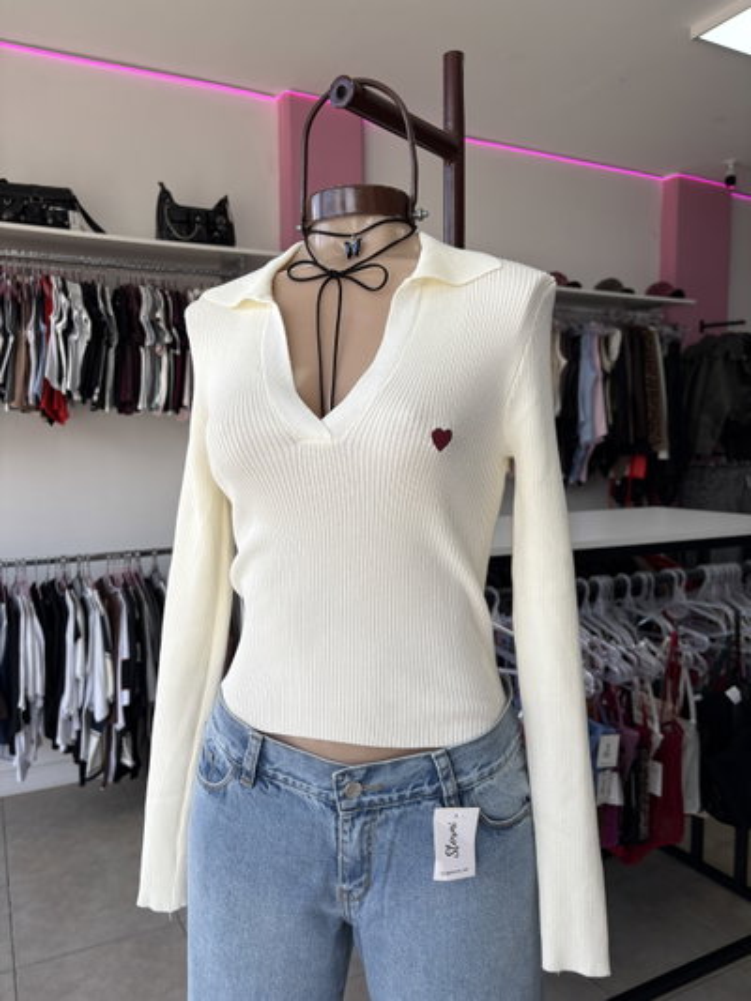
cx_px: 376
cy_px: 500
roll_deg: +0.2
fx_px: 752
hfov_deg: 53.1
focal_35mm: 26
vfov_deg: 67.3
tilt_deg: -4.2
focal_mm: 5.96
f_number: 1.6
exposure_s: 1/716
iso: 50
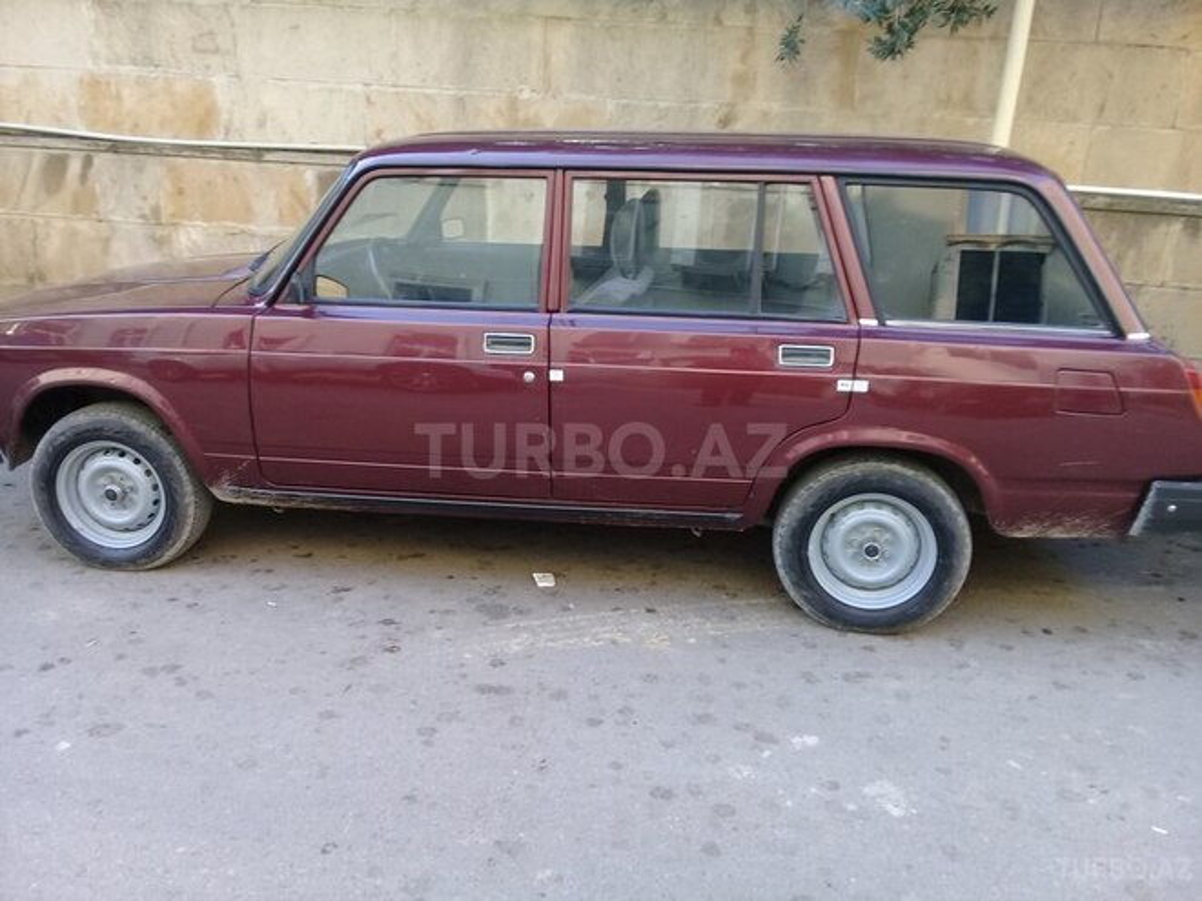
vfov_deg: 45.4
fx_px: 1076
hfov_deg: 58.4
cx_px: 601
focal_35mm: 31
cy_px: 450
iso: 50
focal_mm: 3.3
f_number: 2.2
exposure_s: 1/33
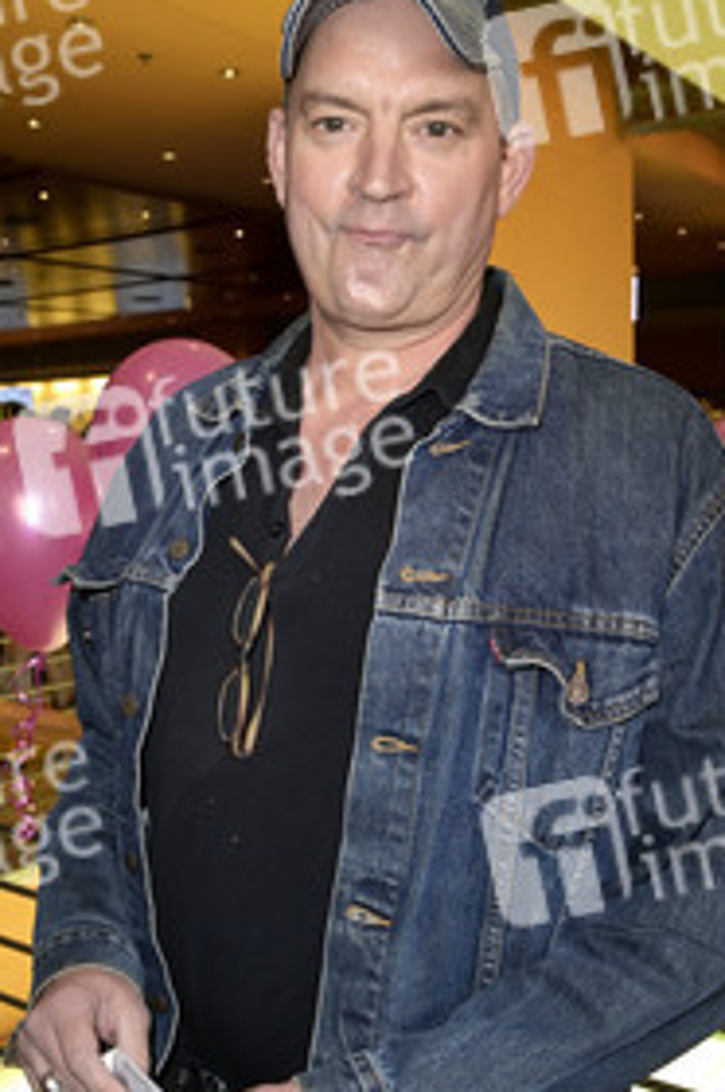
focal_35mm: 40
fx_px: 1211
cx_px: 327
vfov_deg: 48.3
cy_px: 640
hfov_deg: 33.3
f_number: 5.6
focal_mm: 28
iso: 1250
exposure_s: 1/160
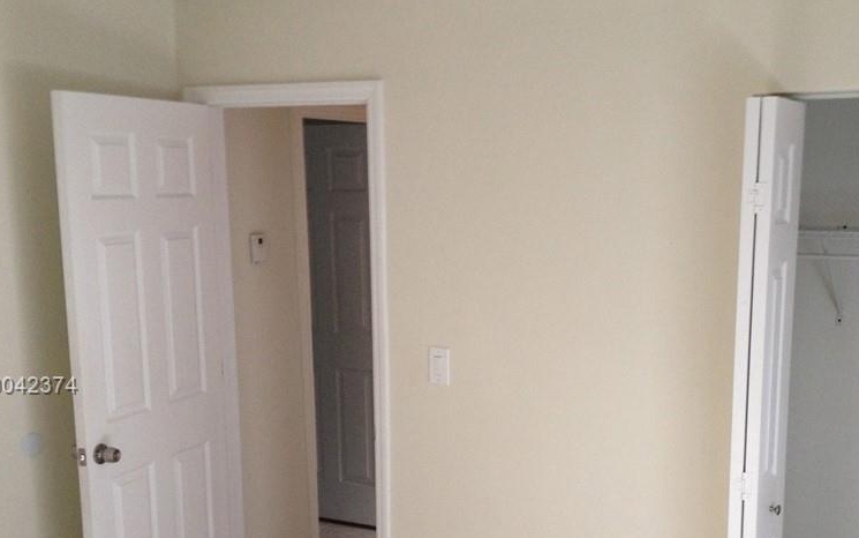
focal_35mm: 51
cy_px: 387
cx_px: 548
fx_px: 1194
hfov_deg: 39.2
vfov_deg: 25.1
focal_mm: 4.28
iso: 160
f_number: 2.4
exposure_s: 1/20
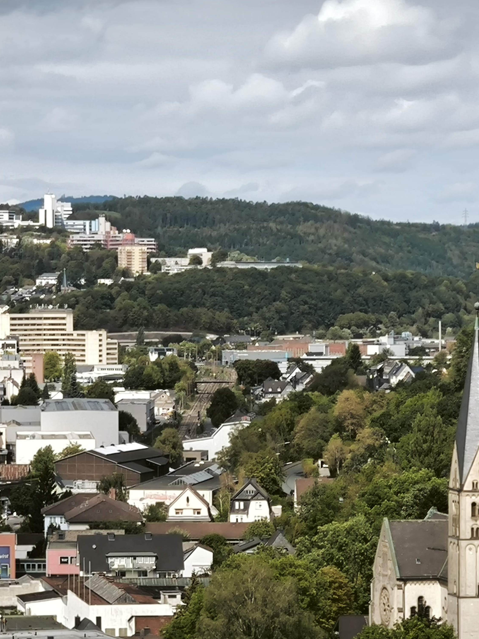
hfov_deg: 8.3
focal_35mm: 179
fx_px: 3303
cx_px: 172
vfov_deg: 11.0
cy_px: 319
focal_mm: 7.1
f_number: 1.9
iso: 50
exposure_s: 1/1050
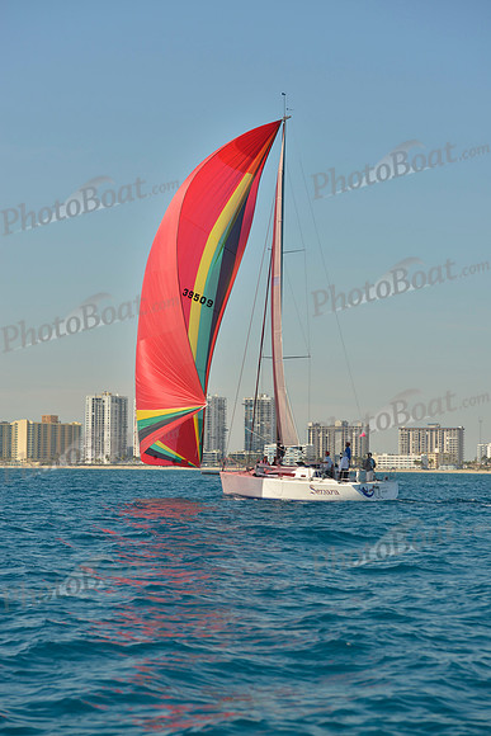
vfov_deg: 22.1
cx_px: 246
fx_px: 1881
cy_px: 368
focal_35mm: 92
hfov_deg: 14.9
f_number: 6.3
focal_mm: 92
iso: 200
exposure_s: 1/640
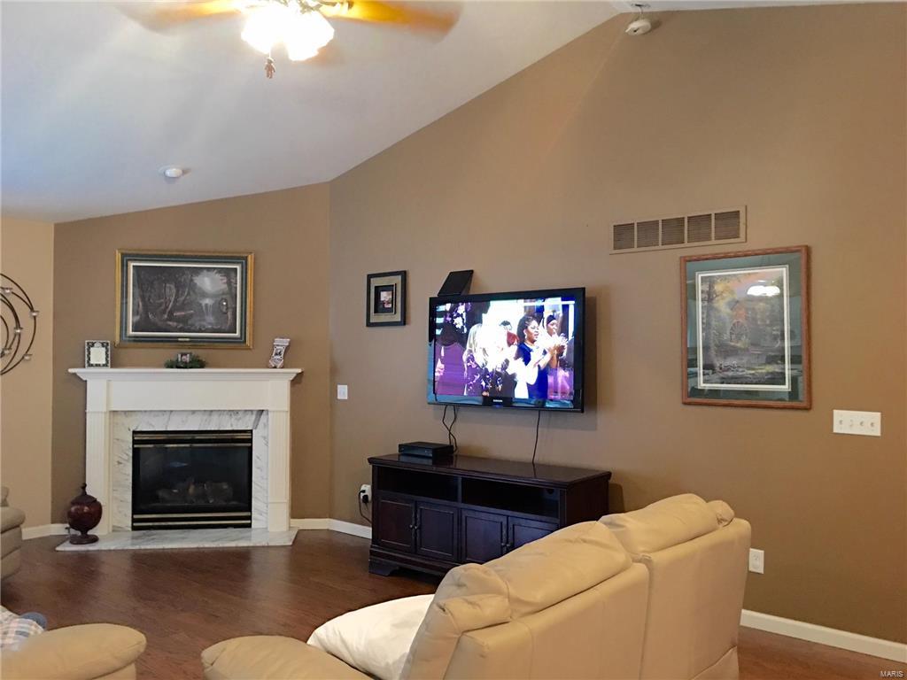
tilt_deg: +2.5
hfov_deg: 61.7
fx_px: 760
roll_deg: -0.2
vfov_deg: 48.2
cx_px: 454
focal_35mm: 29
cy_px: 340
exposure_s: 1/4
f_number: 2.2
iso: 64
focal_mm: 4.15
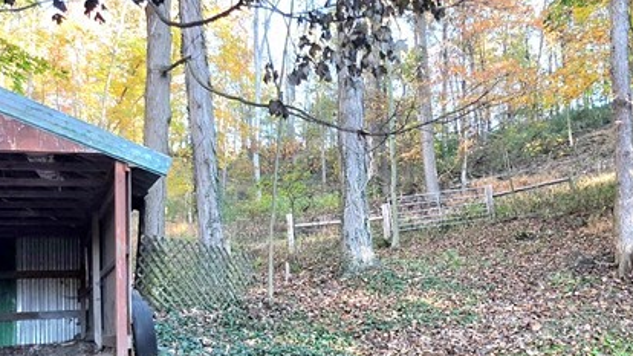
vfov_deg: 33.7
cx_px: 356
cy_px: 206
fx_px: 588
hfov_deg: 56.5
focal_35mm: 35
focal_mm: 2.2
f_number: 1.9
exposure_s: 1/120
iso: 64
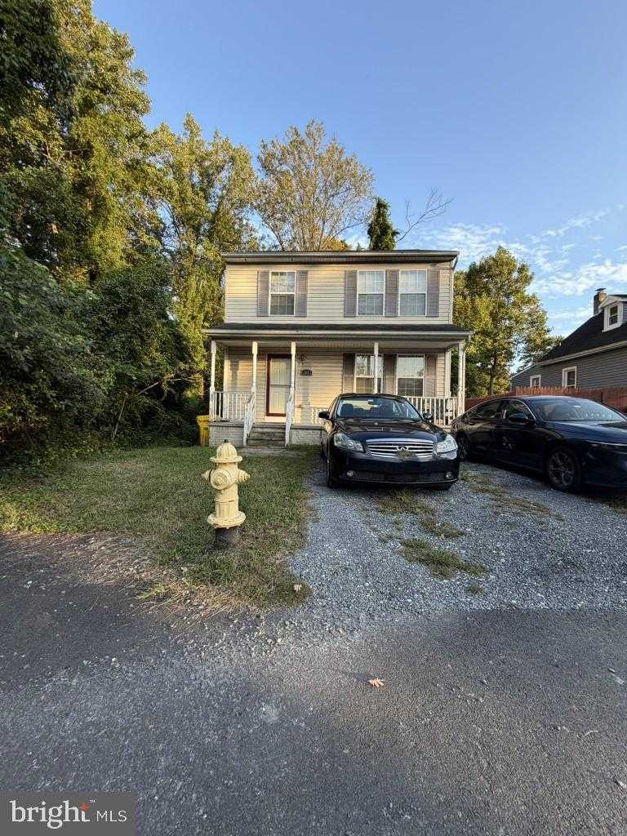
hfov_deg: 85.7
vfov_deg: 102.1
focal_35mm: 14
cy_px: 418
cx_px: 314
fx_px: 338
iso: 40
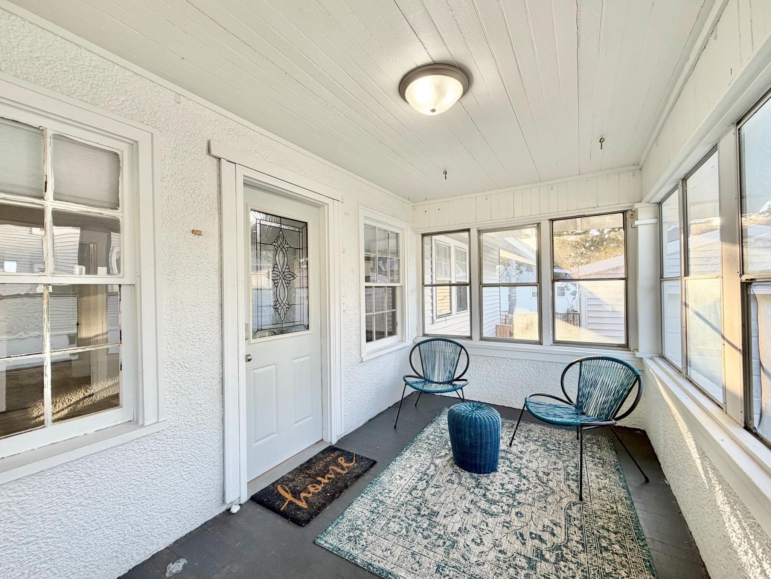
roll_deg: +0.0
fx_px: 312
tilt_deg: +0.8
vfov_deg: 85.7
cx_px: 386
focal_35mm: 14
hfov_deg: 102.1
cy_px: 290
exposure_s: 1/121
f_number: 2.2
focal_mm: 2.22
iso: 64
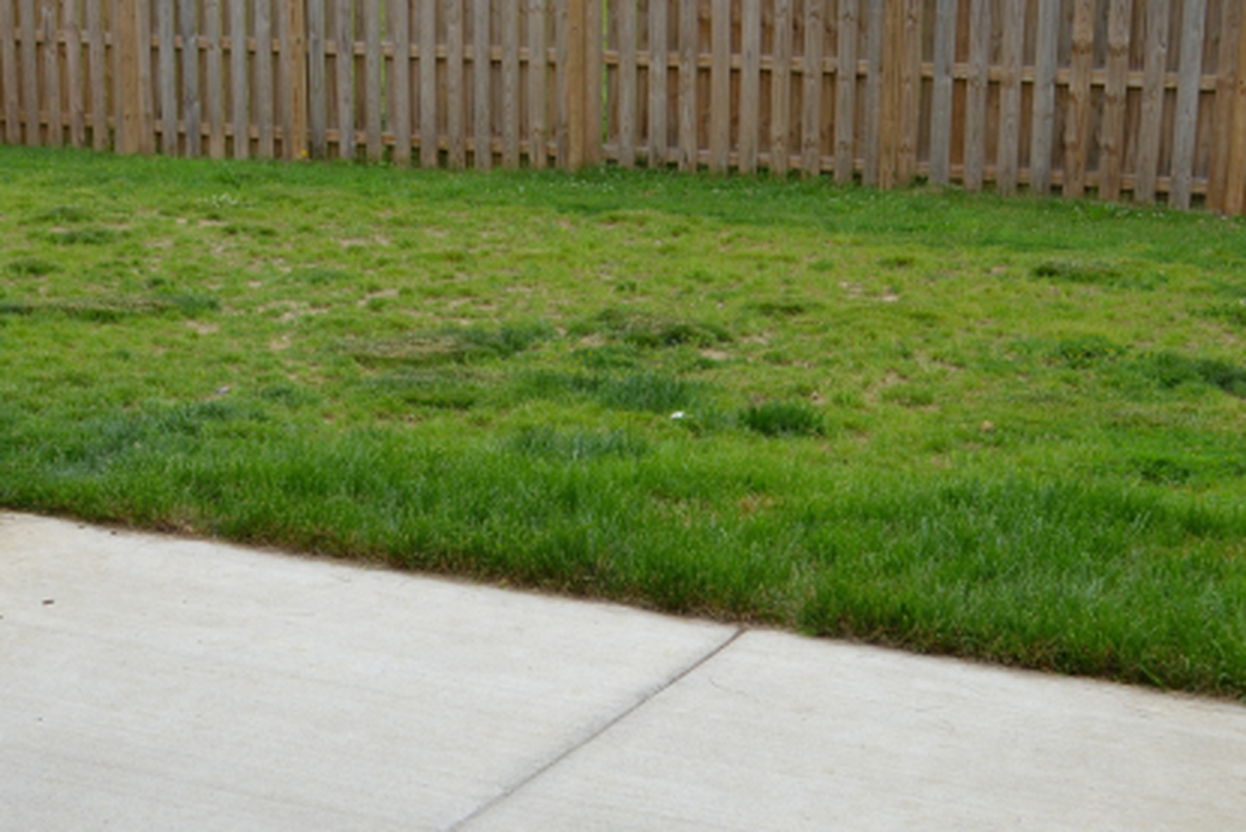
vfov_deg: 20.7
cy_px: 652
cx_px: 408
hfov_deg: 30.7
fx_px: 2250
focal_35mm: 65
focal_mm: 24
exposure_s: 1/250
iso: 100
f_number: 8
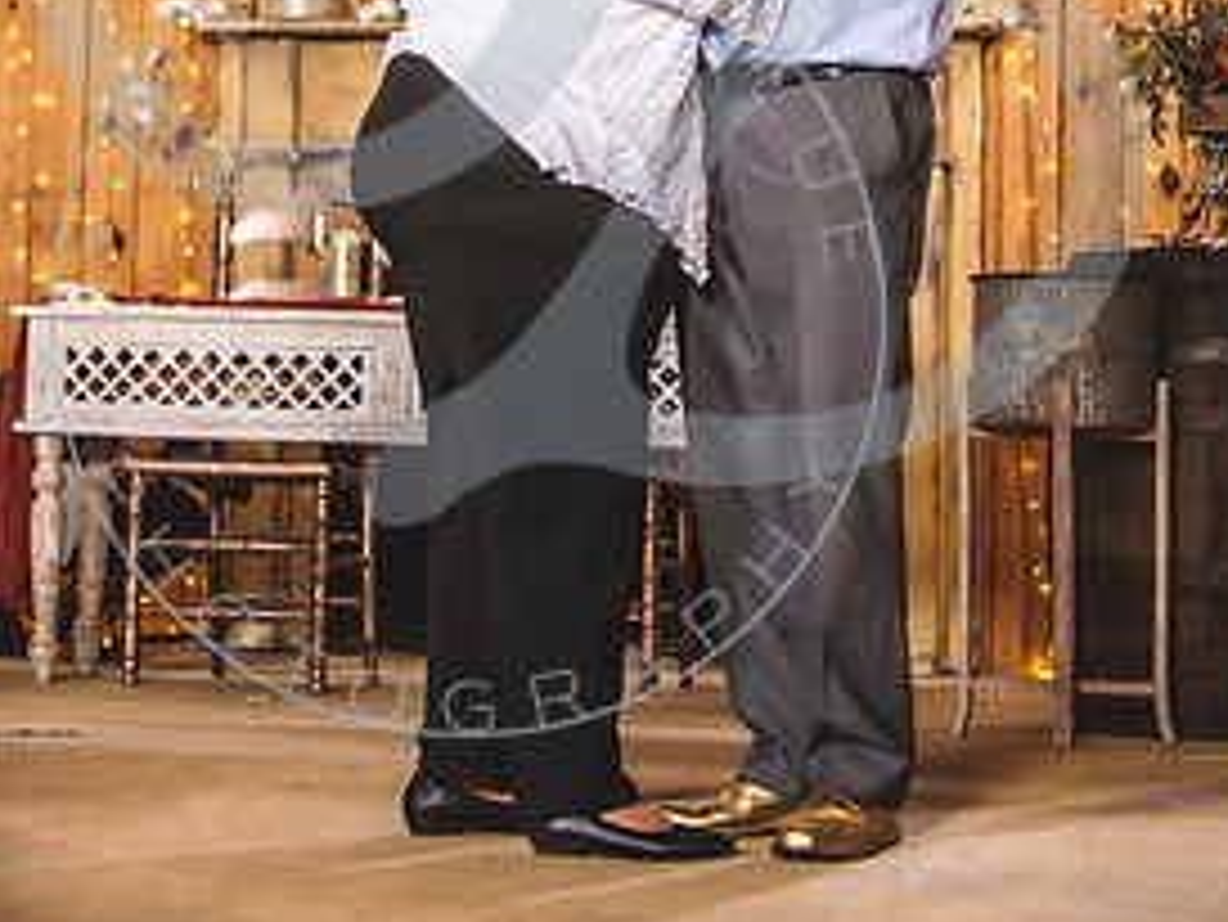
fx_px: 3939
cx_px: 670
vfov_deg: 13.2
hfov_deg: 17.7
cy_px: -22
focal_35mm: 111
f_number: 2.8
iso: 800
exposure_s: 1/200
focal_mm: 70
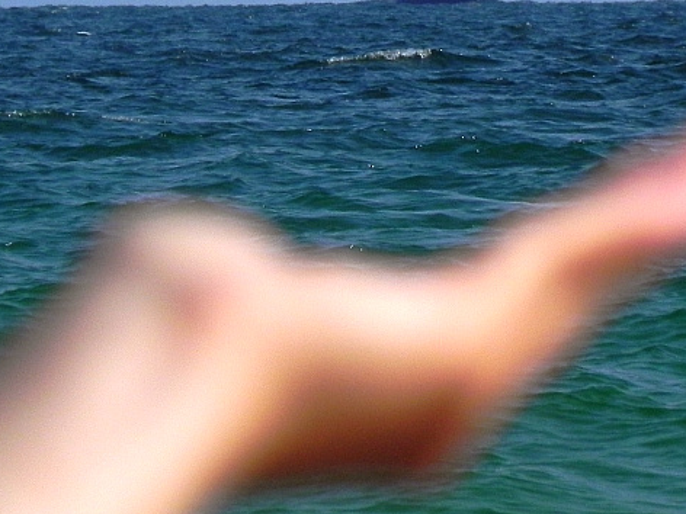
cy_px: 23
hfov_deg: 1.7
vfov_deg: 1.2
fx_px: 23662
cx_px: 342
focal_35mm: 1194
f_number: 8
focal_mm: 97.8
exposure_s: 1/1000
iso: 200
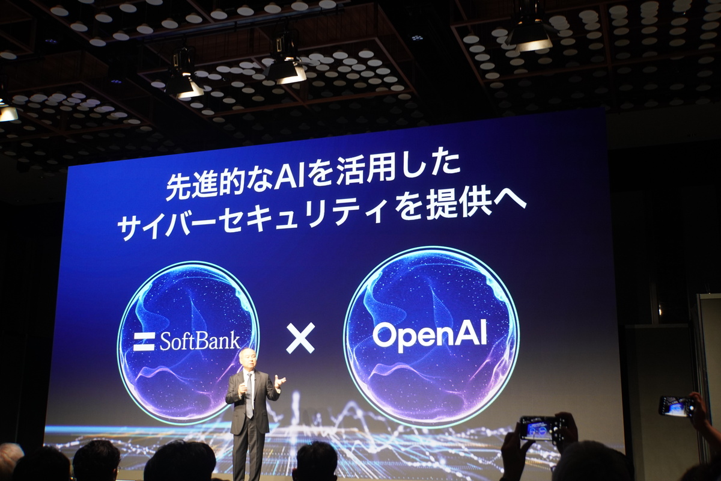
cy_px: 240
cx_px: 360
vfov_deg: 33.2
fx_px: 805
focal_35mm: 40
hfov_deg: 48.2
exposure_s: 1/50
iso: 800
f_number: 4
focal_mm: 26.8
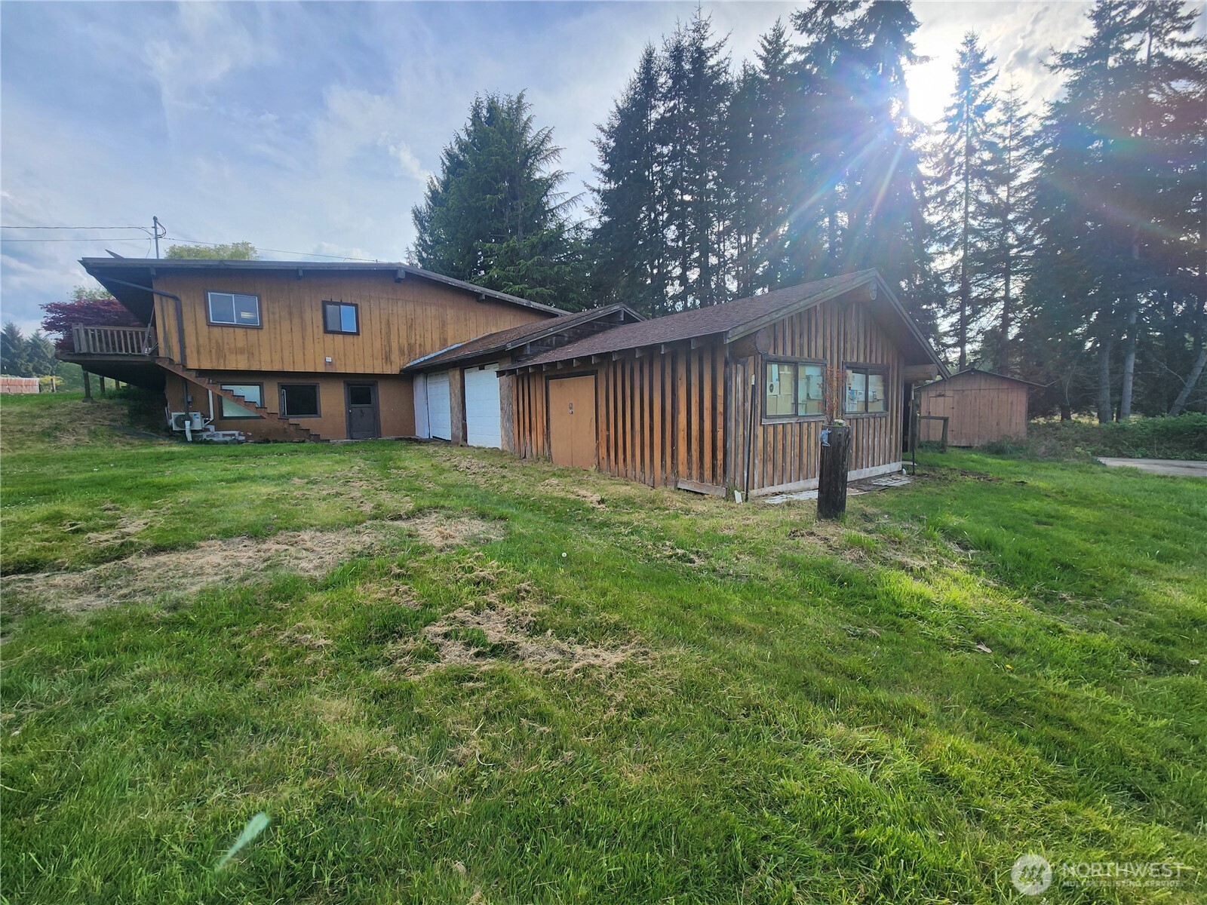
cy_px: 452
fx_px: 453
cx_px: 604
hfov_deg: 106.2
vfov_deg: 89.9
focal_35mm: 13
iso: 50
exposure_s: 1/1067
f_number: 2.2
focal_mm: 2.2
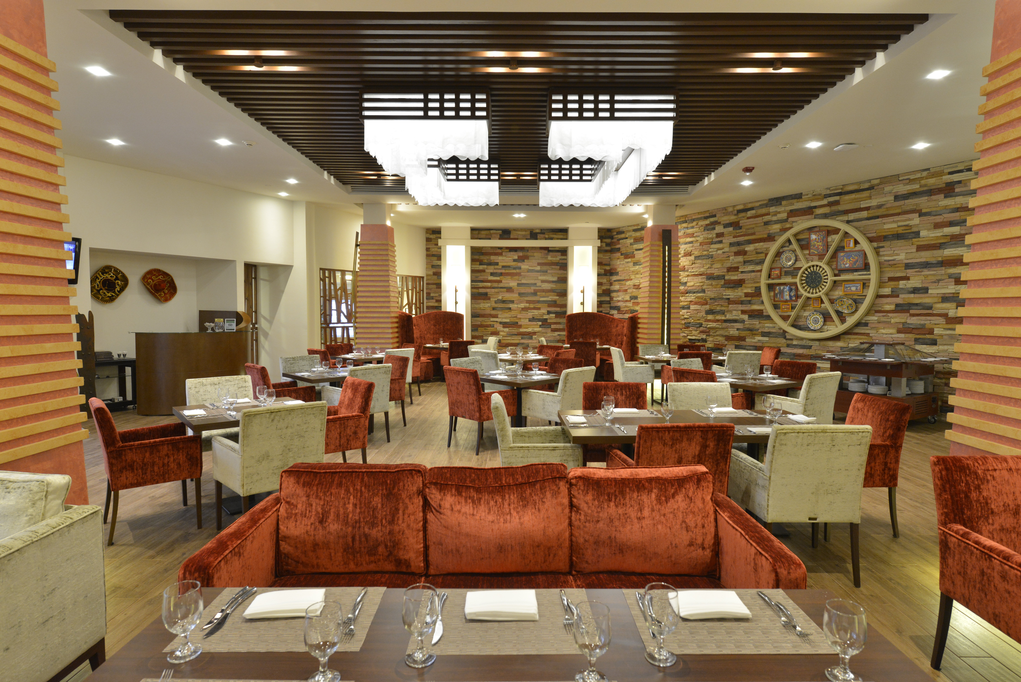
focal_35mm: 20
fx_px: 567
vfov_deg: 62.0
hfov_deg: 84.0
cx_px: 510
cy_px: 341
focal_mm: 20
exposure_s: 1/5
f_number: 8
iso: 1250
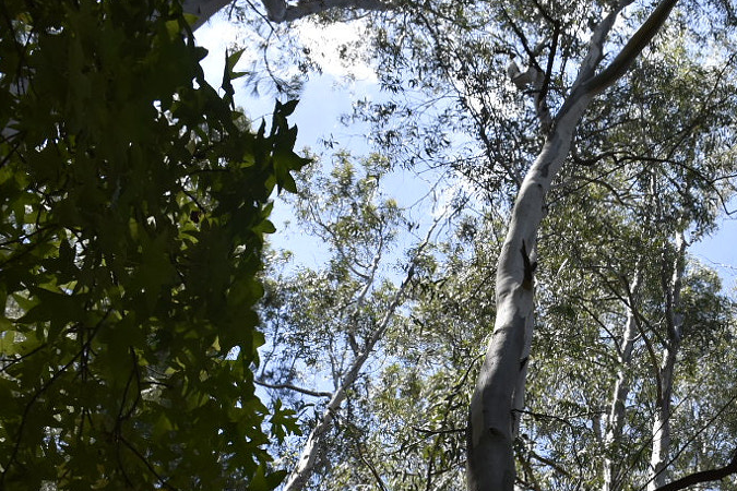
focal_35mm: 64
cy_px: 490
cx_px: 655
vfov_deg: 20.6
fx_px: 1310
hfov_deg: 30.1
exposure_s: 1/500
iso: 280
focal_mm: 18
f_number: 8
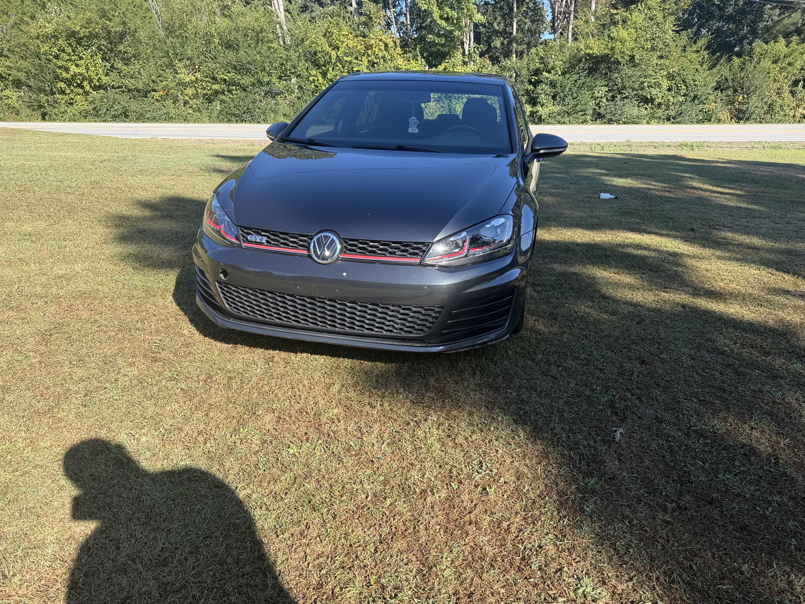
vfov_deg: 56.8
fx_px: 558
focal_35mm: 24
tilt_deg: -18.9
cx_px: 402
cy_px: 302
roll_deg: -1.8
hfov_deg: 71.6
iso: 80
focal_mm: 6.76
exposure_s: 1/1361
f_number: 1.78
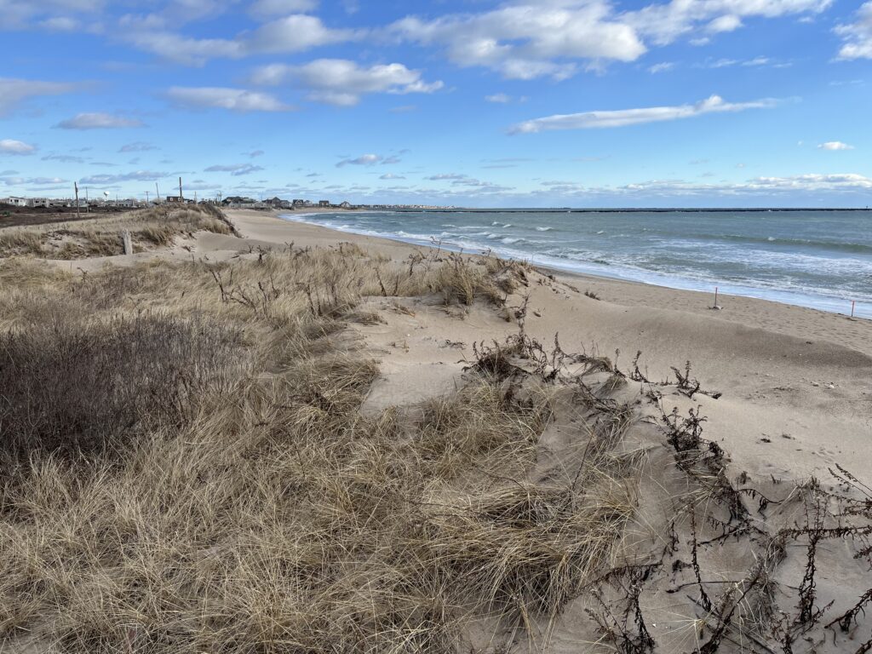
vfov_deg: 53.1
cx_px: 436
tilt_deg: -10.4
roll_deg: +0.1
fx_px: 655
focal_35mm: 26
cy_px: 327
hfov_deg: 67.3
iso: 50
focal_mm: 5.1
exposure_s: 1/3049
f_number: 1.6
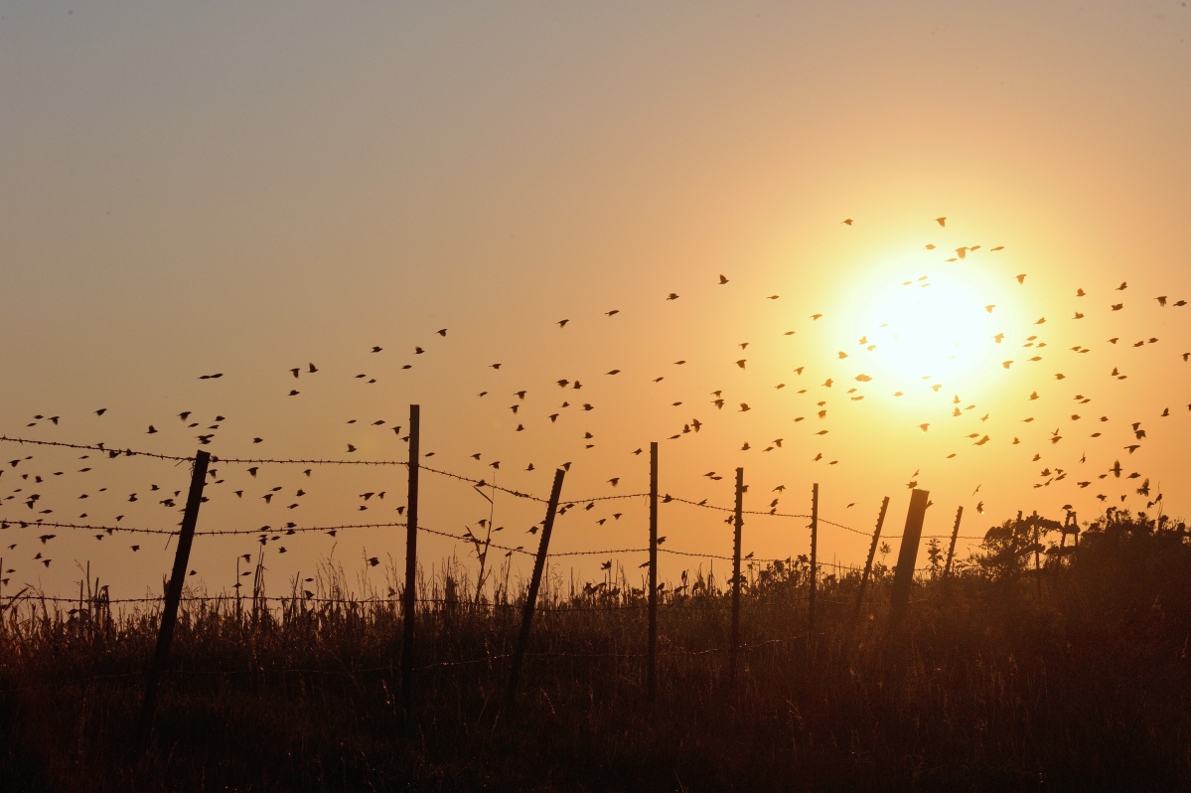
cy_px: 396
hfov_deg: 54.5
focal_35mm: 35
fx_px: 1157
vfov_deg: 37.8
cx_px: 596
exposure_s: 1/1600
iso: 640
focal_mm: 35
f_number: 16
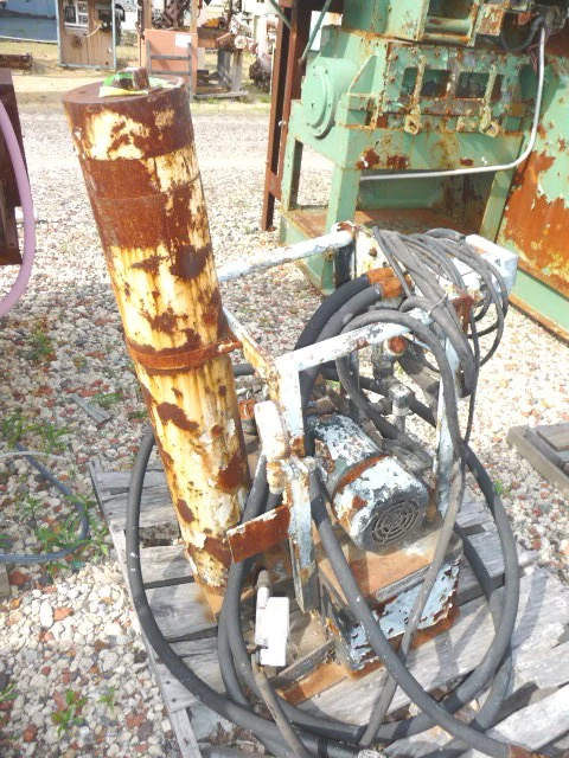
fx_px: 614
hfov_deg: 49.7
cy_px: 379
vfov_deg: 63.4
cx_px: 284
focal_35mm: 28
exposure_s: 1/400
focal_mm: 4.7
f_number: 3.3
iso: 100
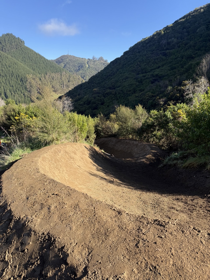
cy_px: 140
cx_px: 105
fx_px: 194
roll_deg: +1.0
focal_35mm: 24
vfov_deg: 71.6
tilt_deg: -15.2
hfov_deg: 56.8
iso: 80
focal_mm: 6.76
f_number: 1.78
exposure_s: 1/1493
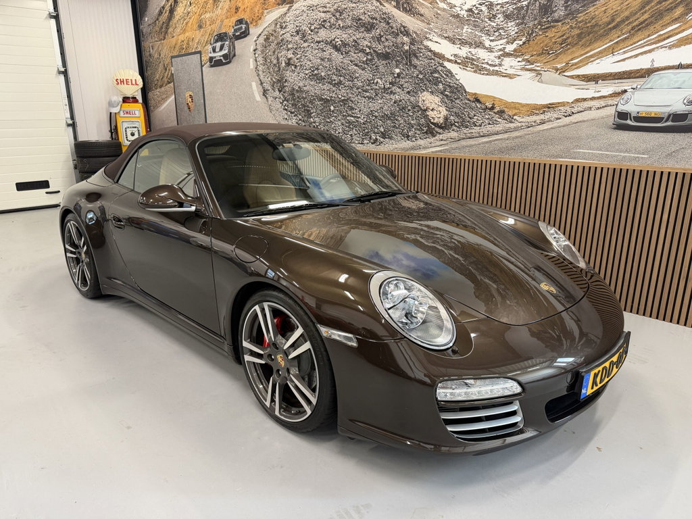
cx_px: 346
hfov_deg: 71.6
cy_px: 260
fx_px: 480
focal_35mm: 24
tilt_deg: -16.3
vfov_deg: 56.8
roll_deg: +0.3
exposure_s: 1/50
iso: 250
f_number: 1.78
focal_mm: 6.76
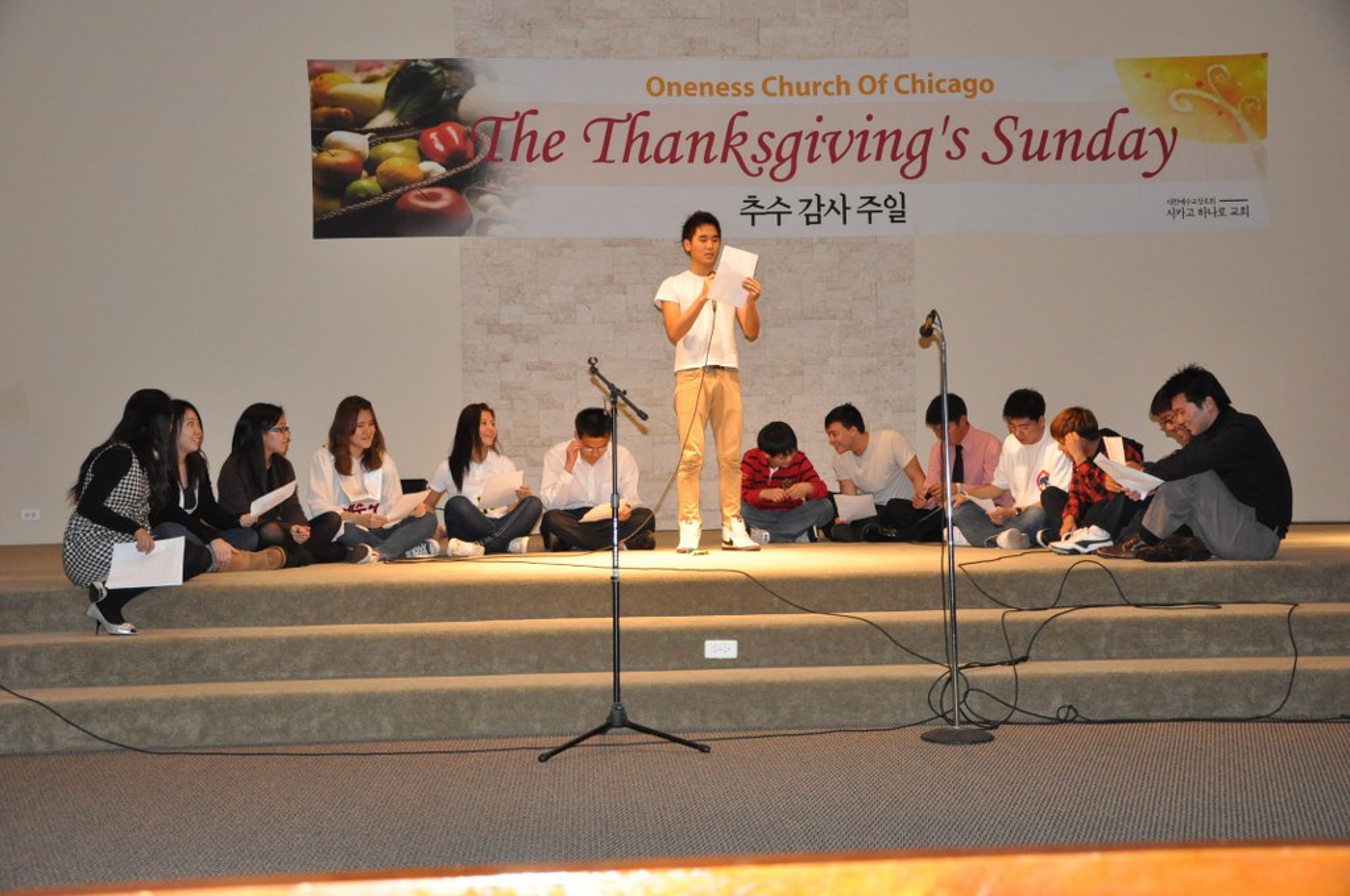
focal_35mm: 42
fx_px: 1573
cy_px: 448
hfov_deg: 46.5
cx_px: 675
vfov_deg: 31.8
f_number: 5
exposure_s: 1/60
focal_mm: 28
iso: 1600
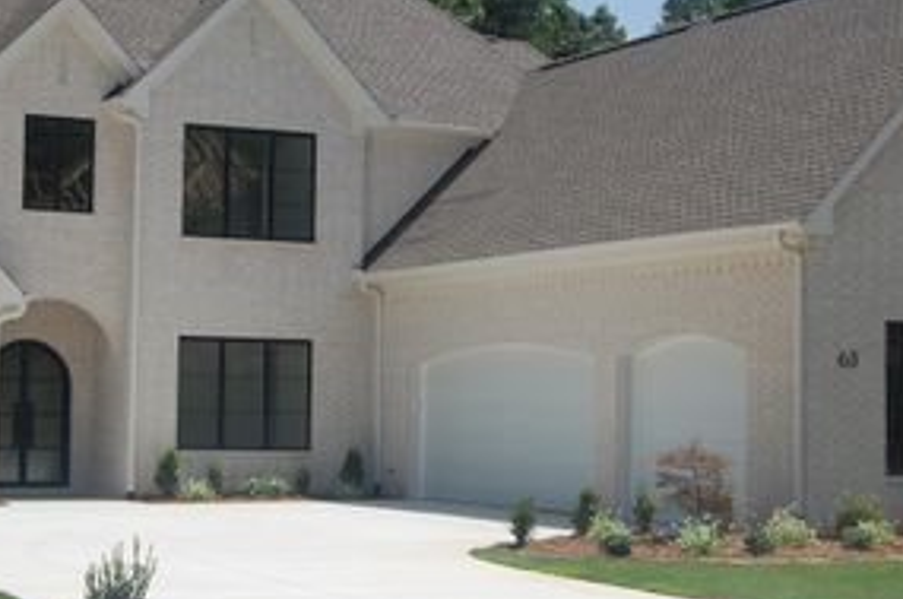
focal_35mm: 79
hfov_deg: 25.6
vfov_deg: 17.2
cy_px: 260
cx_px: 307
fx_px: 1978
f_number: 10
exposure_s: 1/400
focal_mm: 30
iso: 200
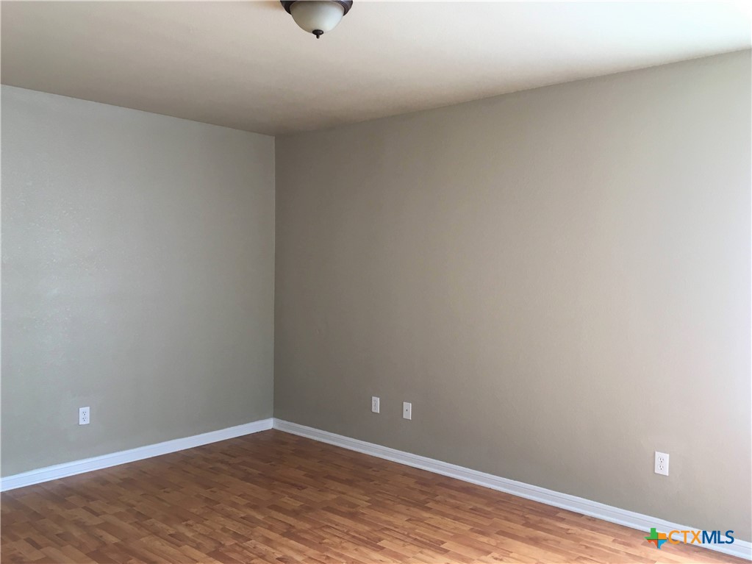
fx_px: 630
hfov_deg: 61.7
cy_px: 282
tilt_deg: -1.2
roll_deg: +0.4
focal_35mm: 29
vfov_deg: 48.2
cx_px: 376
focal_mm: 4.15
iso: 50
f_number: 2.2
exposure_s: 1/30
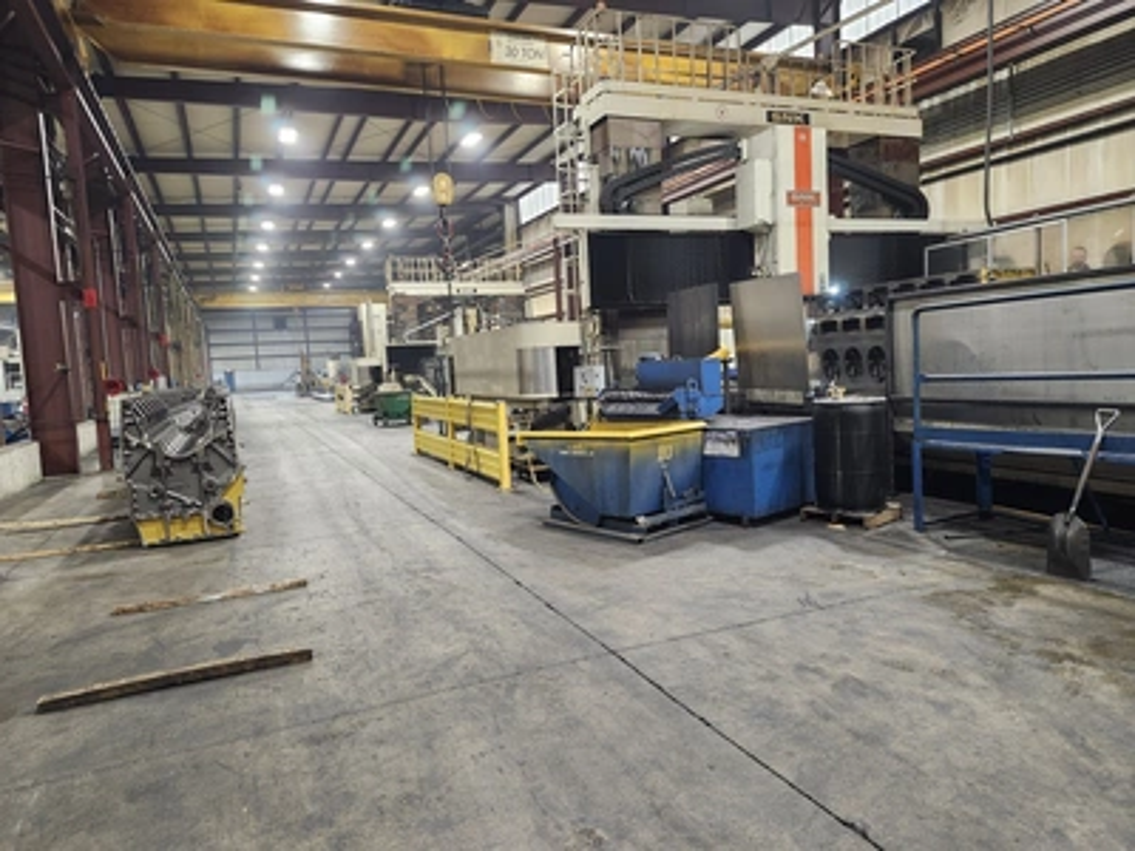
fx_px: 754
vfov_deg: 58.9
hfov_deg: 73.9
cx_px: 568
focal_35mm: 23
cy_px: 426
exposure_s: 1/60
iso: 640
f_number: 1.8
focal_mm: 5.54
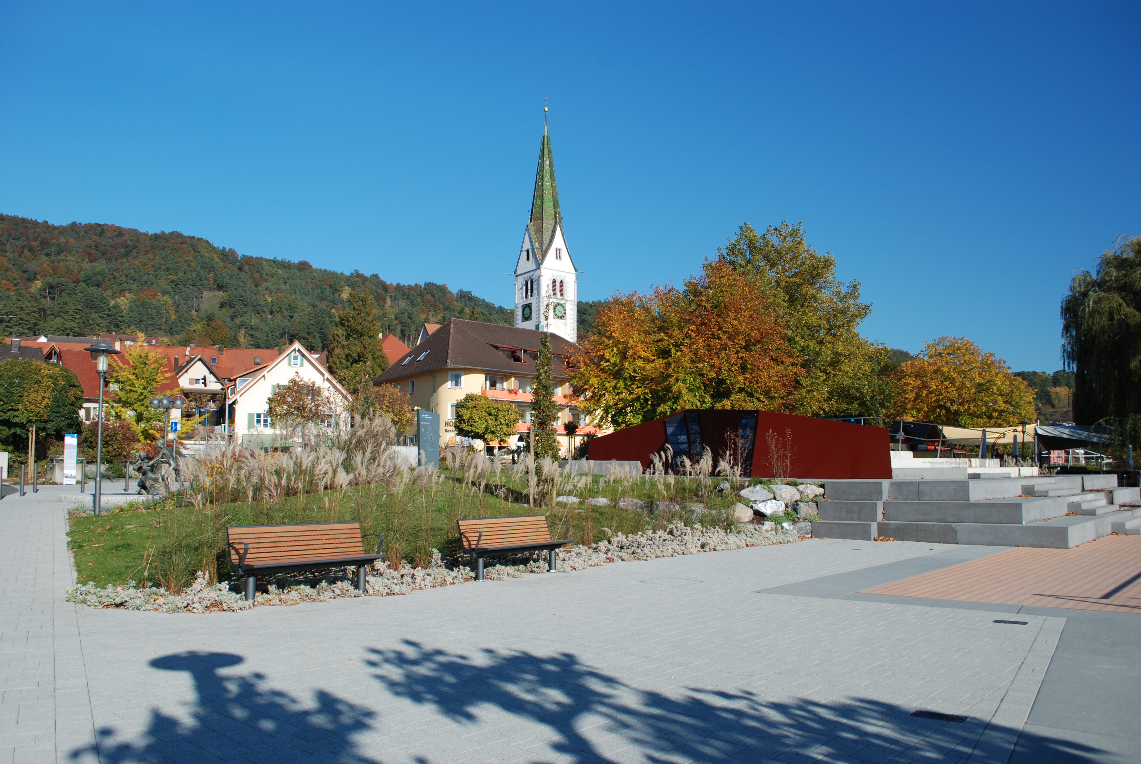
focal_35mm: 27
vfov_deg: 48.0
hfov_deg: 67.3
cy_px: 382
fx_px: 857
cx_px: 570
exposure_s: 1/125
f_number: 8
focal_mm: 18
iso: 100
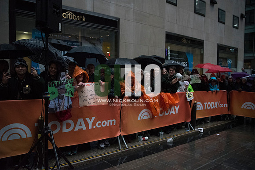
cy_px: 85
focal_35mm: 30
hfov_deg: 61.9
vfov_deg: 43.6
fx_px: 213
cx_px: 128
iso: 10000
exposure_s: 1/2500
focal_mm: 30
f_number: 2.8
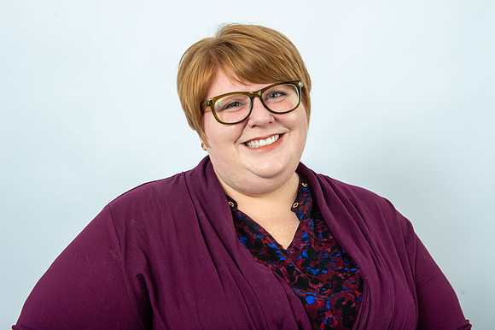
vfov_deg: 28.0
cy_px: 165
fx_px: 660
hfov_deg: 41.1
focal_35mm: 48
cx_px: 248
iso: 160
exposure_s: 1/250
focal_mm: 48
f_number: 8
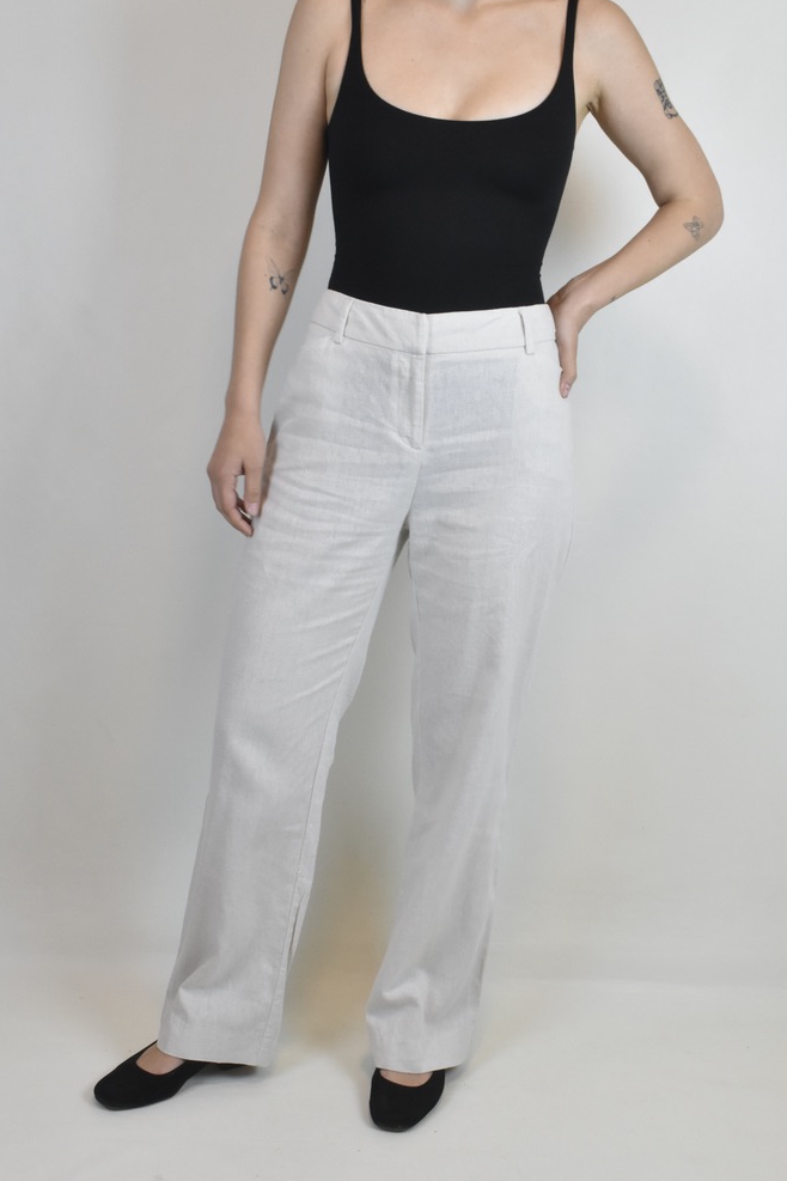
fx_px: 1461
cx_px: 371
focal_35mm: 45
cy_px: 560
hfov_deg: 30.1
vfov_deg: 44.0
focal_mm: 27
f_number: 18
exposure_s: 1/40
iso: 1600
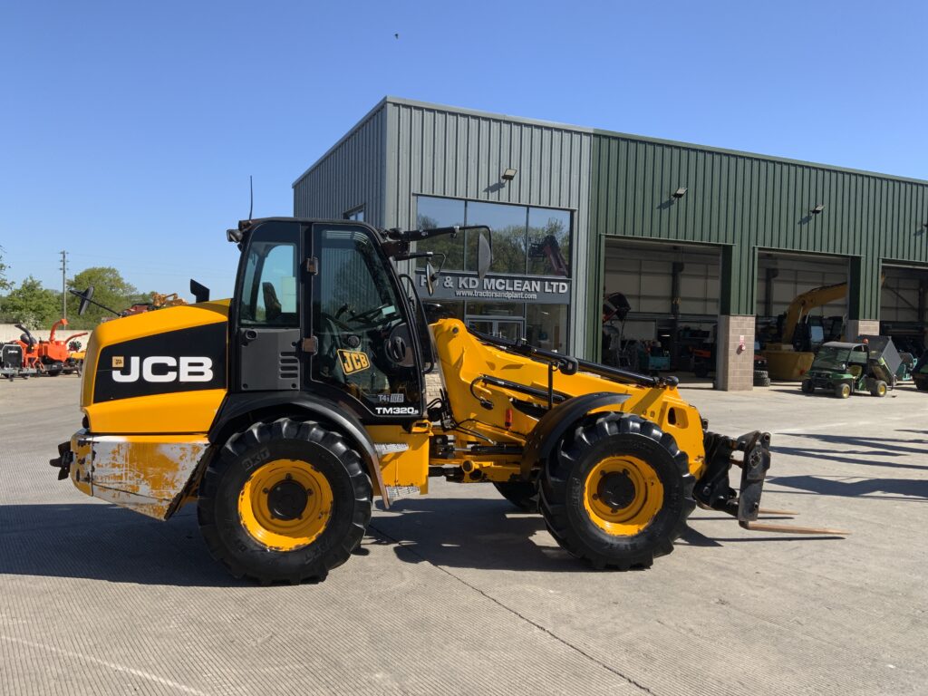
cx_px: 464
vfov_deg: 48.2
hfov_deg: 61.7
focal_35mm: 29
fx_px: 777
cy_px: 348
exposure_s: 1/1377
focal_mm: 3
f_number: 1.8
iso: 16
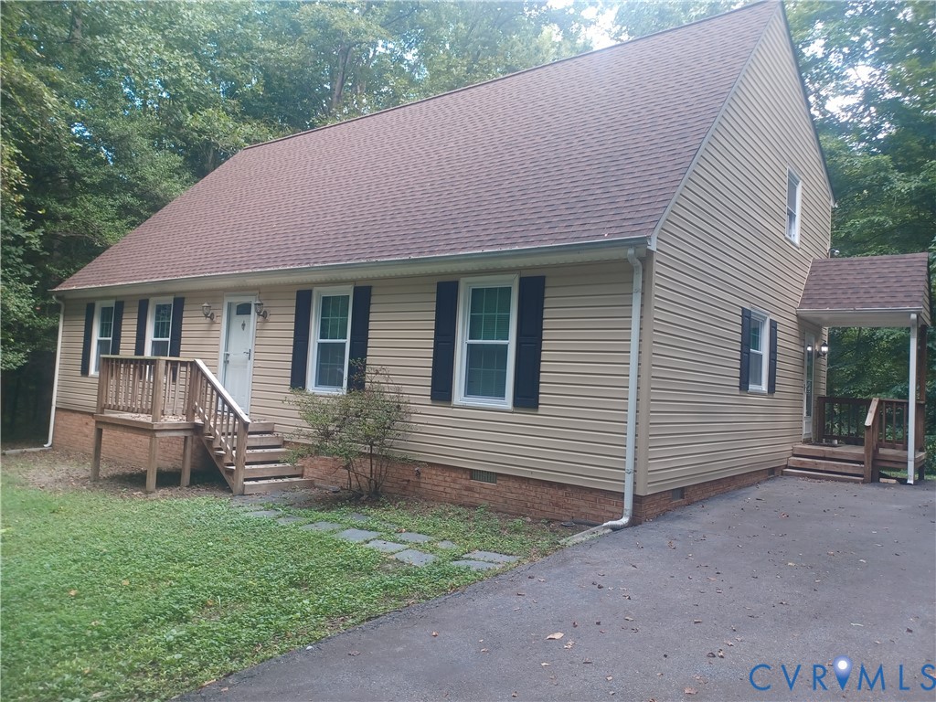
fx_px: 676
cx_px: 468
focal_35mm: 25
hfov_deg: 69.4
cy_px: 351
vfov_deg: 54.9
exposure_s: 1/50
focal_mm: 4.6
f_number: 1.8
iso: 80
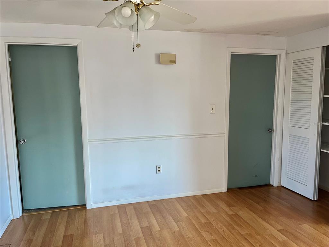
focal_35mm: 26
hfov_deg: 67.3
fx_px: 247
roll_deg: +1.0
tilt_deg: -7.7
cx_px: 164
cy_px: 124
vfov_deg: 53.1
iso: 40
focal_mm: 5.1
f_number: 1.6
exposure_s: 1/30
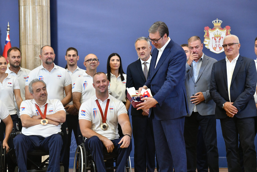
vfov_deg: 13.0
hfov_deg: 19.5
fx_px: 750
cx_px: 128
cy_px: 86
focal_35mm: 105
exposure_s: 1/250
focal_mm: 105
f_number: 5.6
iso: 4000
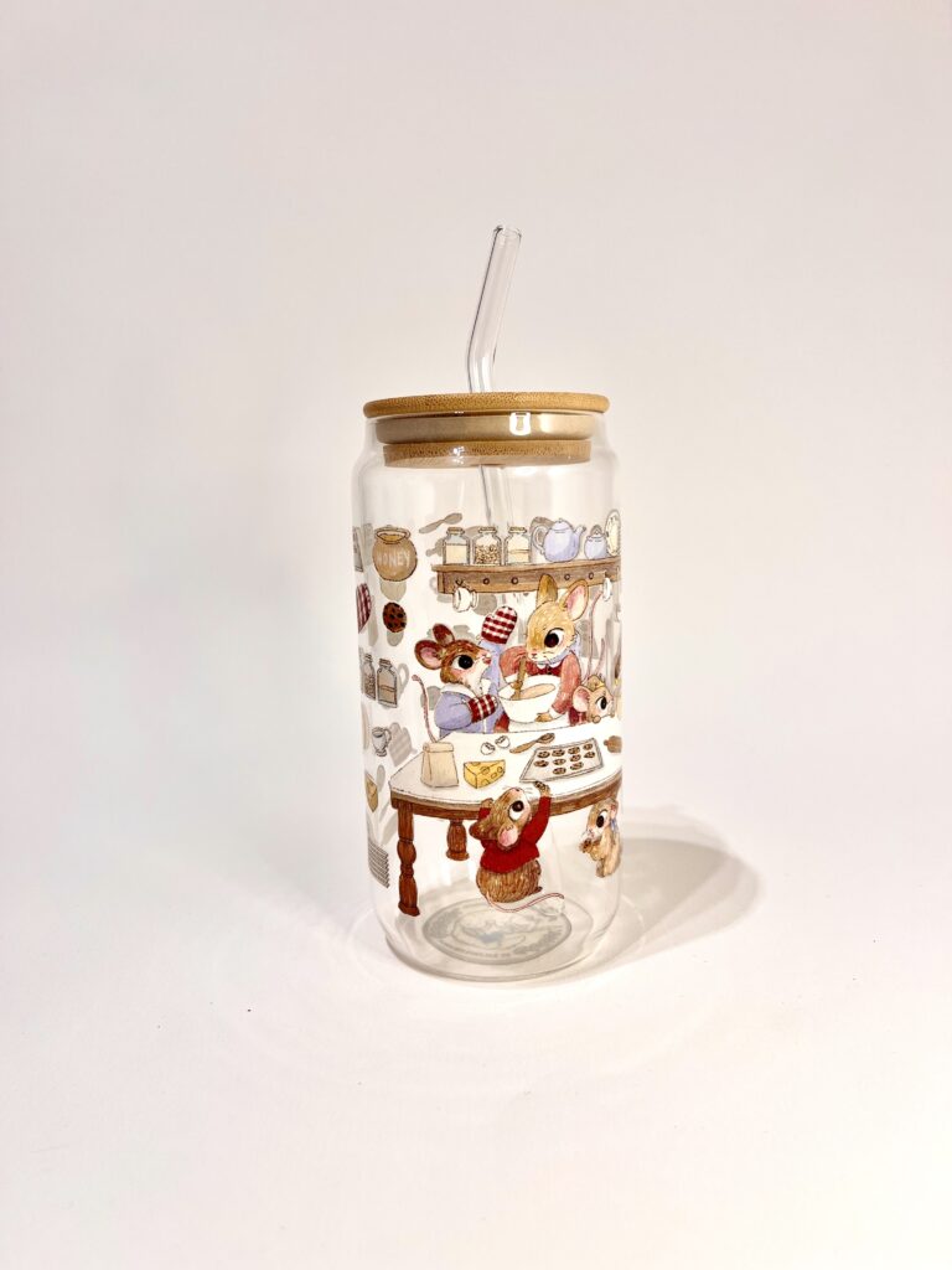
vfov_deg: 67.3
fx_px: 953
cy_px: 635
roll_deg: +1.6
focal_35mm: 26
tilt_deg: -10.6
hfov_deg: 53.1
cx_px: 476
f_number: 1.6
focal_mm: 5.1
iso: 50
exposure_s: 1/100
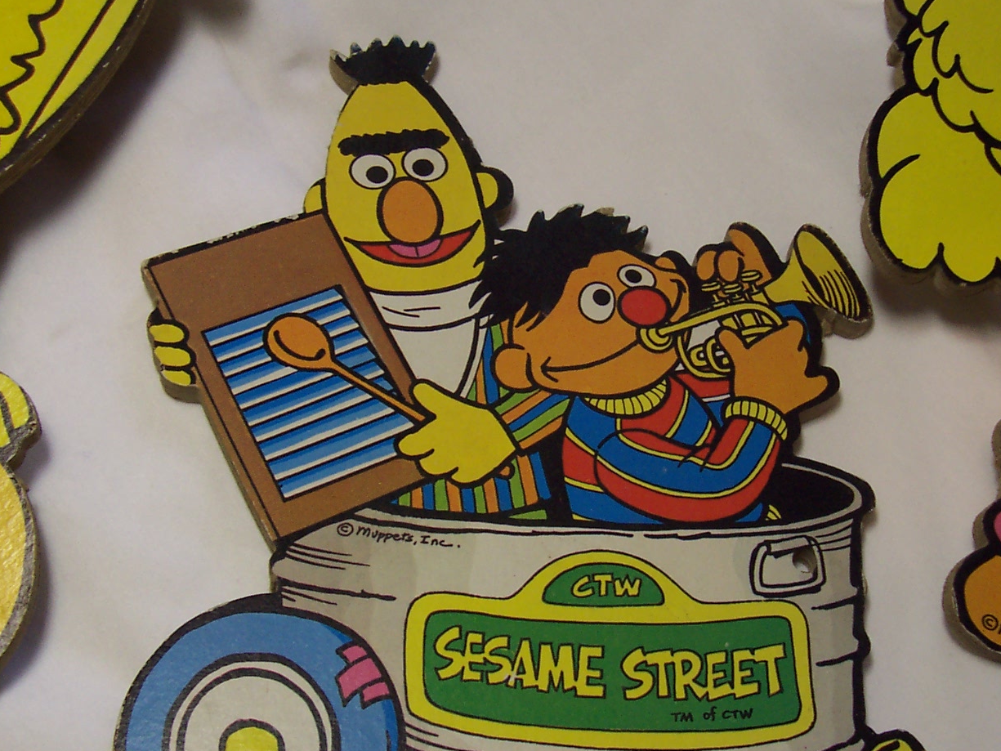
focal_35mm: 50
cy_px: 463
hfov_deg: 38.0
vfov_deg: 29.0
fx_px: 1446
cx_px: 601
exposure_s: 1/45
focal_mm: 5.6
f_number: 2.8
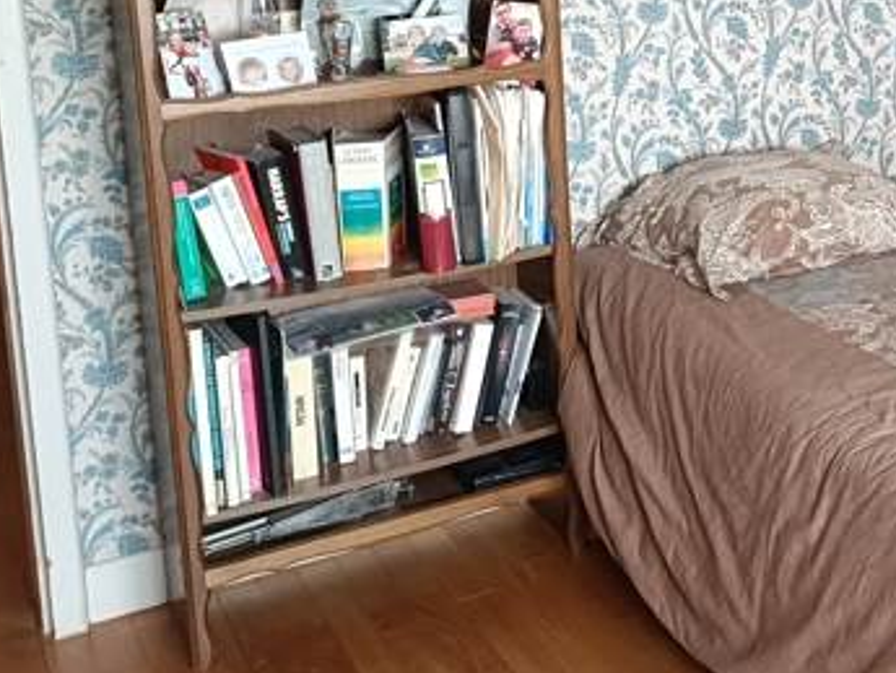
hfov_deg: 30.6
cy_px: 47
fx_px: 1502
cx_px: 914
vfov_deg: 24.4
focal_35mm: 58
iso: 800
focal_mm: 4.7
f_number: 1.7
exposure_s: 1/50
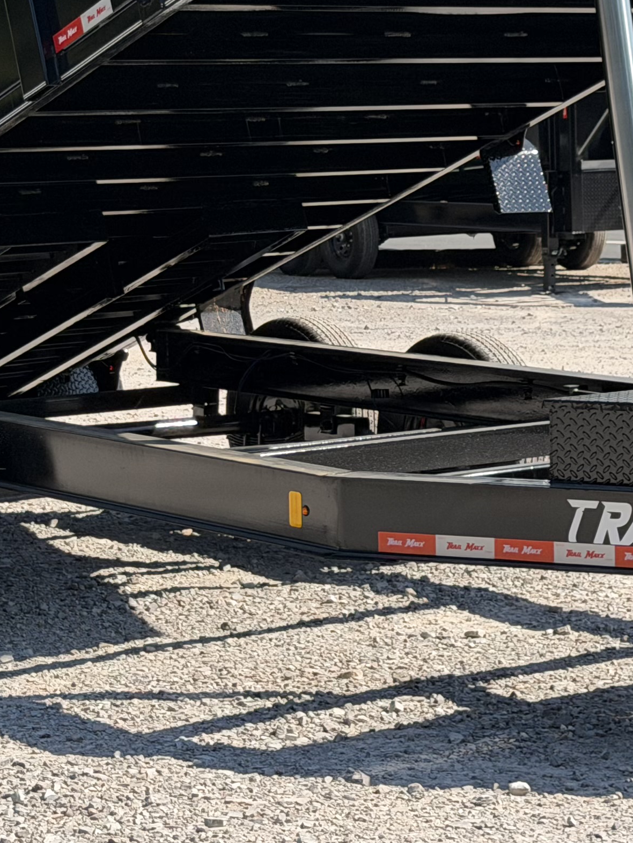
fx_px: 2999
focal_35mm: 123
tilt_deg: -3.2
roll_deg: +0.5
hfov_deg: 12.0
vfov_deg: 15.9
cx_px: 371
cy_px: 196
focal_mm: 6.76
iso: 80
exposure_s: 1/3378
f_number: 1.78
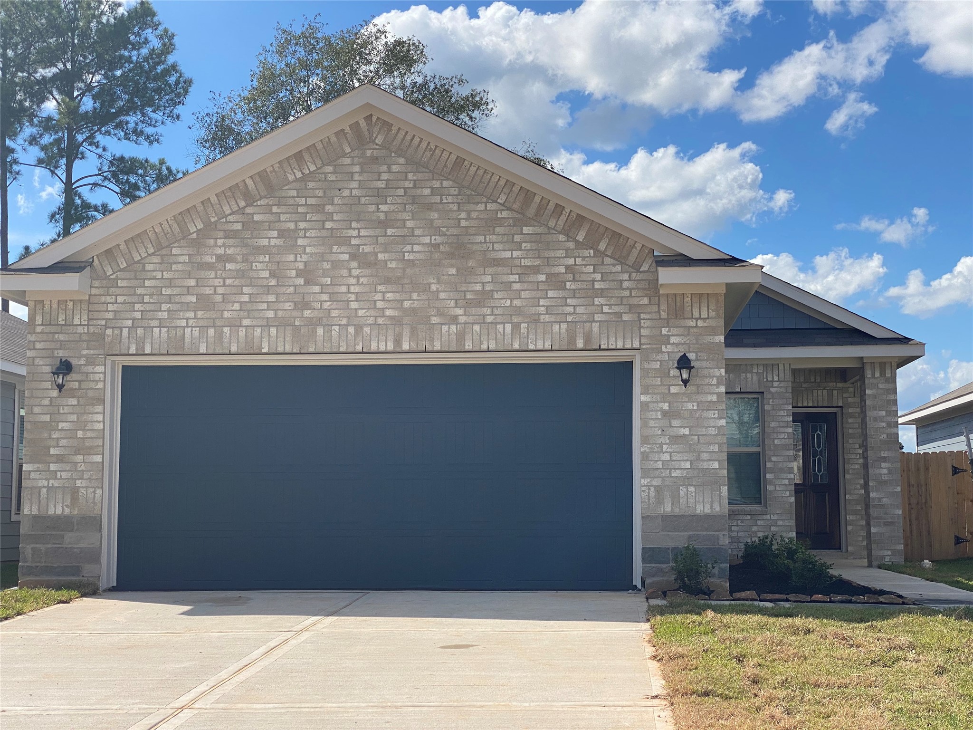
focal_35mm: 52
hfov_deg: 36.8
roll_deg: -0.7
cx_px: 486
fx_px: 1462
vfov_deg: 28.0
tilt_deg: +6.7
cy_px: 365
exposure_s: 1/2994
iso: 20
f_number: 2
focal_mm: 6
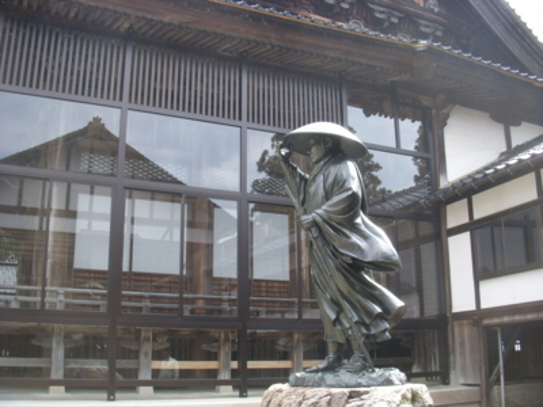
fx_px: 596
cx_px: 272
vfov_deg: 37.7
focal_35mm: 38
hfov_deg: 49.0
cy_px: 204
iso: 100
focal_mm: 6.3
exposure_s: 1/200
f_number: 3.3
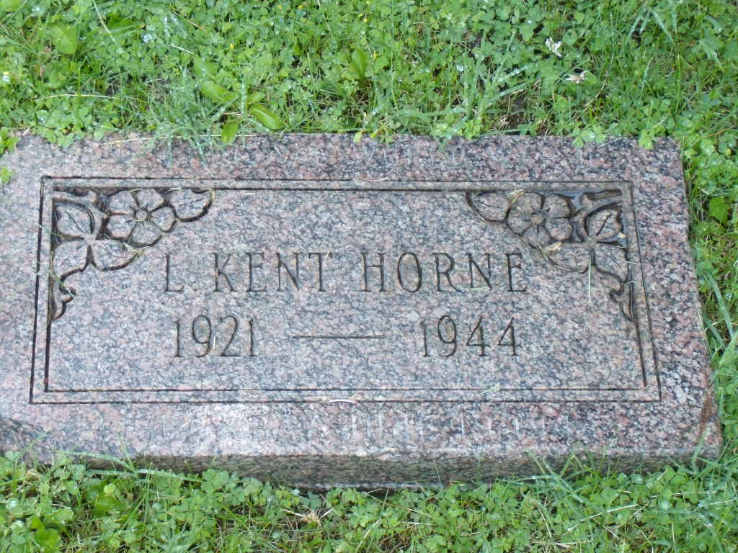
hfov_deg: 24.1
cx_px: 369
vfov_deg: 18.2
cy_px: 276
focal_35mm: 81
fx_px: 1727
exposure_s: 1/60
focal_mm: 14.3
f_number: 4.1
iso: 320
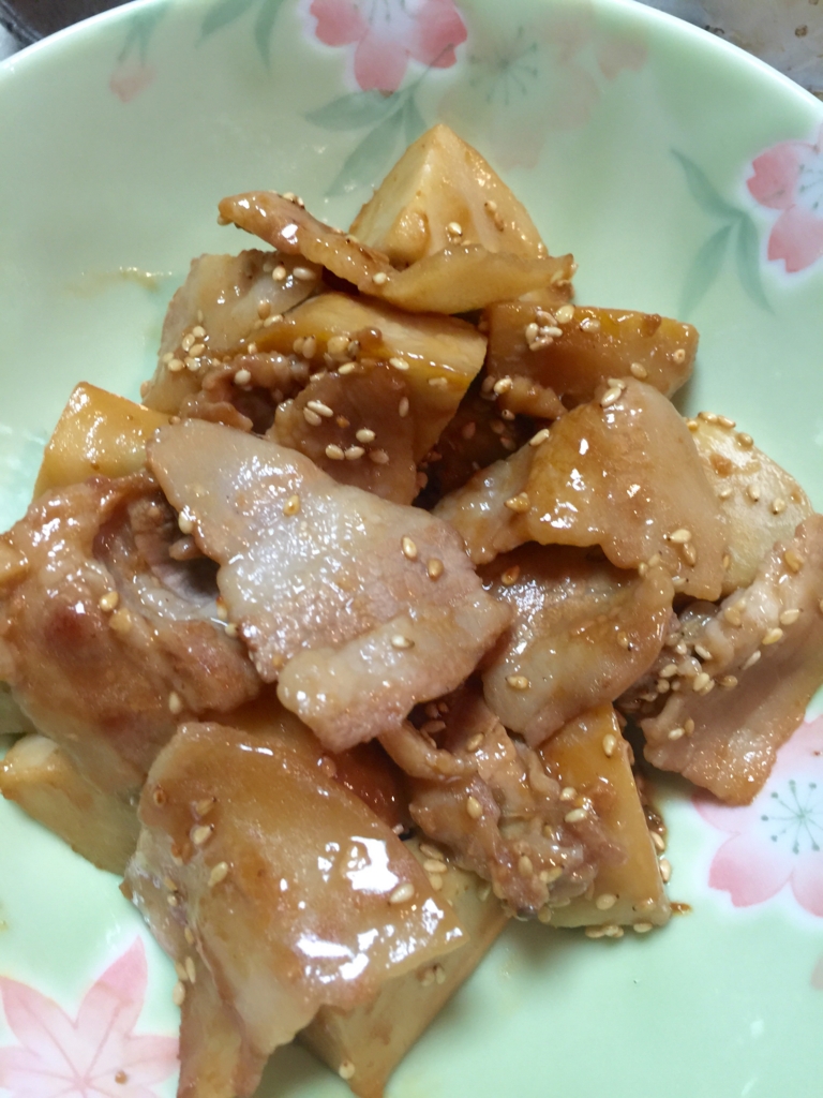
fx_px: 919
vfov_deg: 61.7
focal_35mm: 29
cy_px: 549
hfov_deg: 48.2
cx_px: 412
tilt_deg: -71.6
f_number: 2.2
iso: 50
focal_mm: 4.15
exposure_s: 1/15
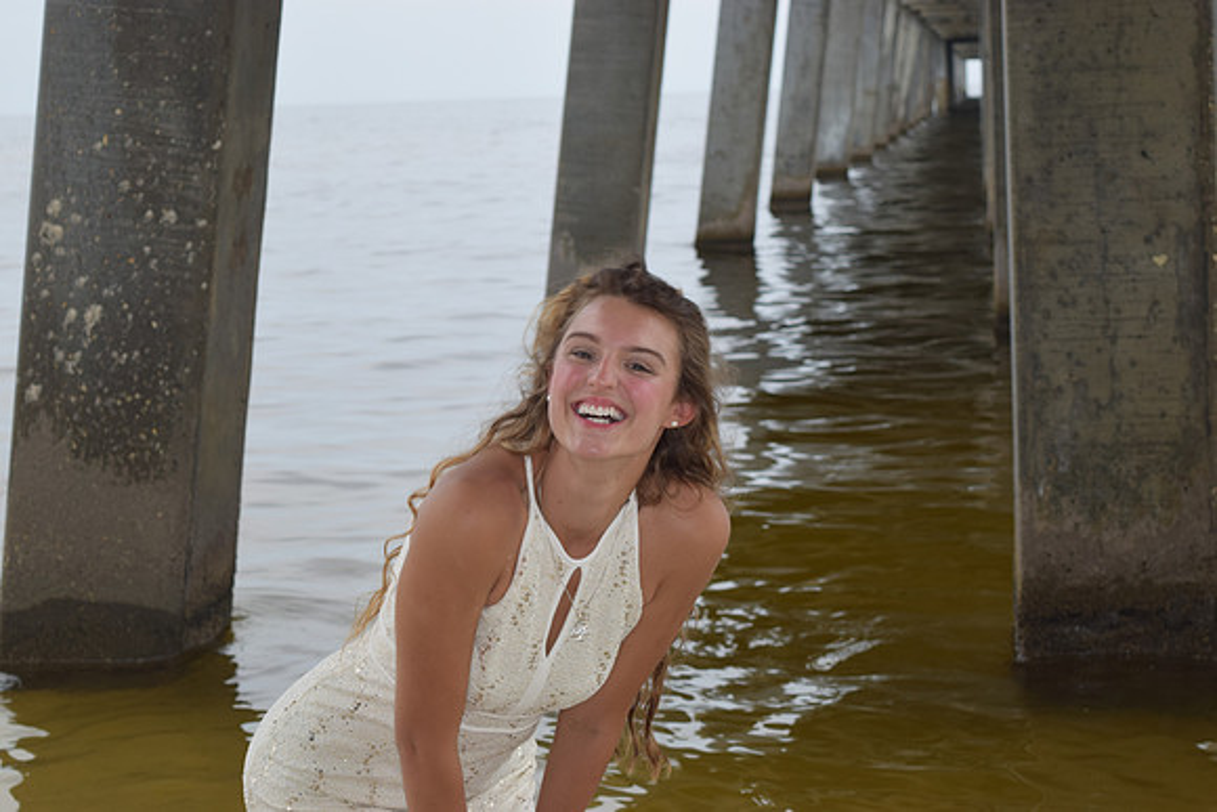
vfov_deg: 16.6
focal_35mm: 82
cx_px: 608
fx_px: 2789
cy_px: 406
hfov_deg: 24.6
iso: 100
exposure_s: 1/160
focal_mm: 55
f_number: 6.3
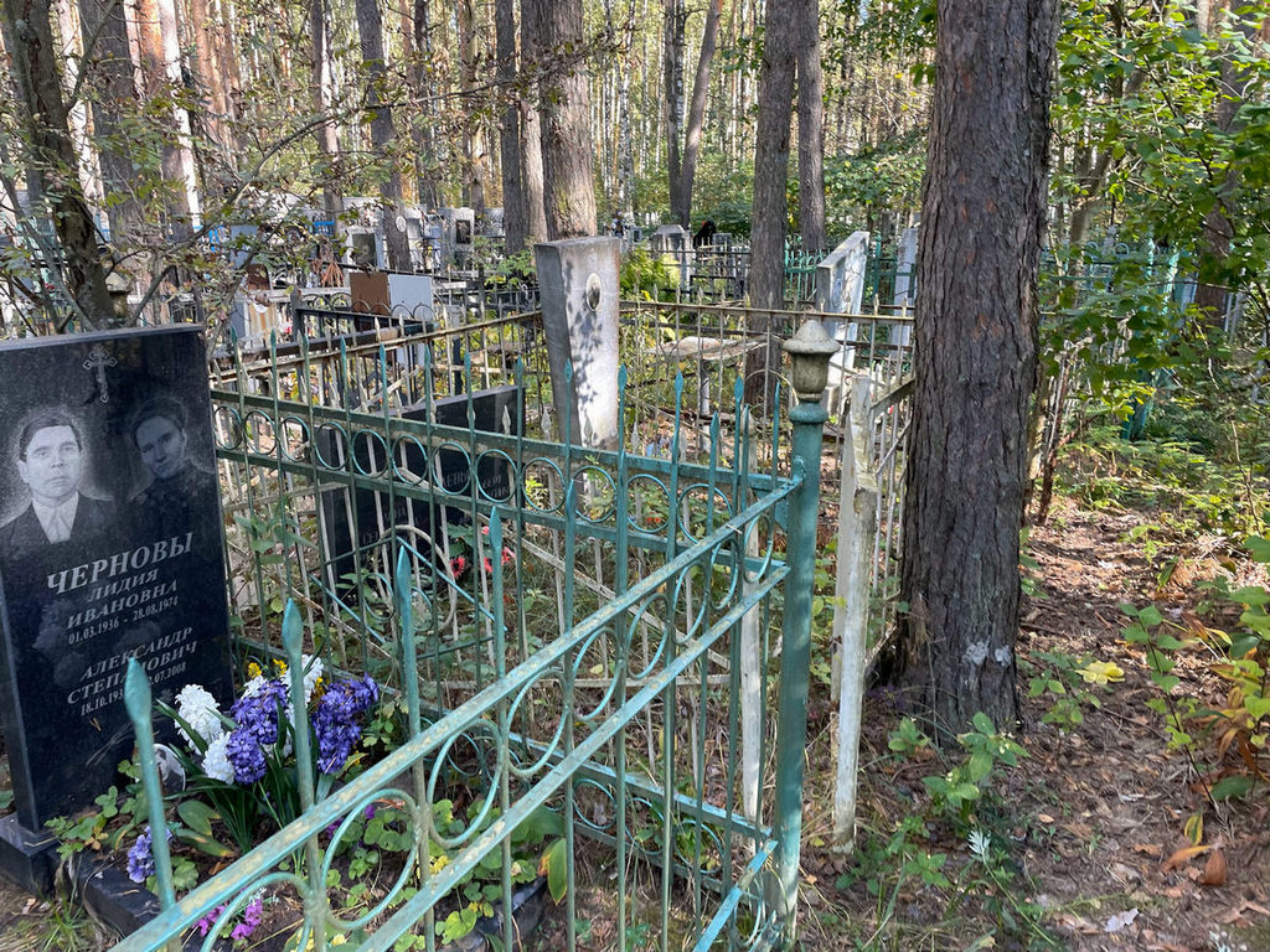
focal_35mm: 26
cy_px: 476
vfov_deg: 53.1
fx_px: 954
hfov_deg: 67.3
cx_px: 635
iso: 64
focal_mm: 4.2
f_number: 1.6
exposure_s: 1/121
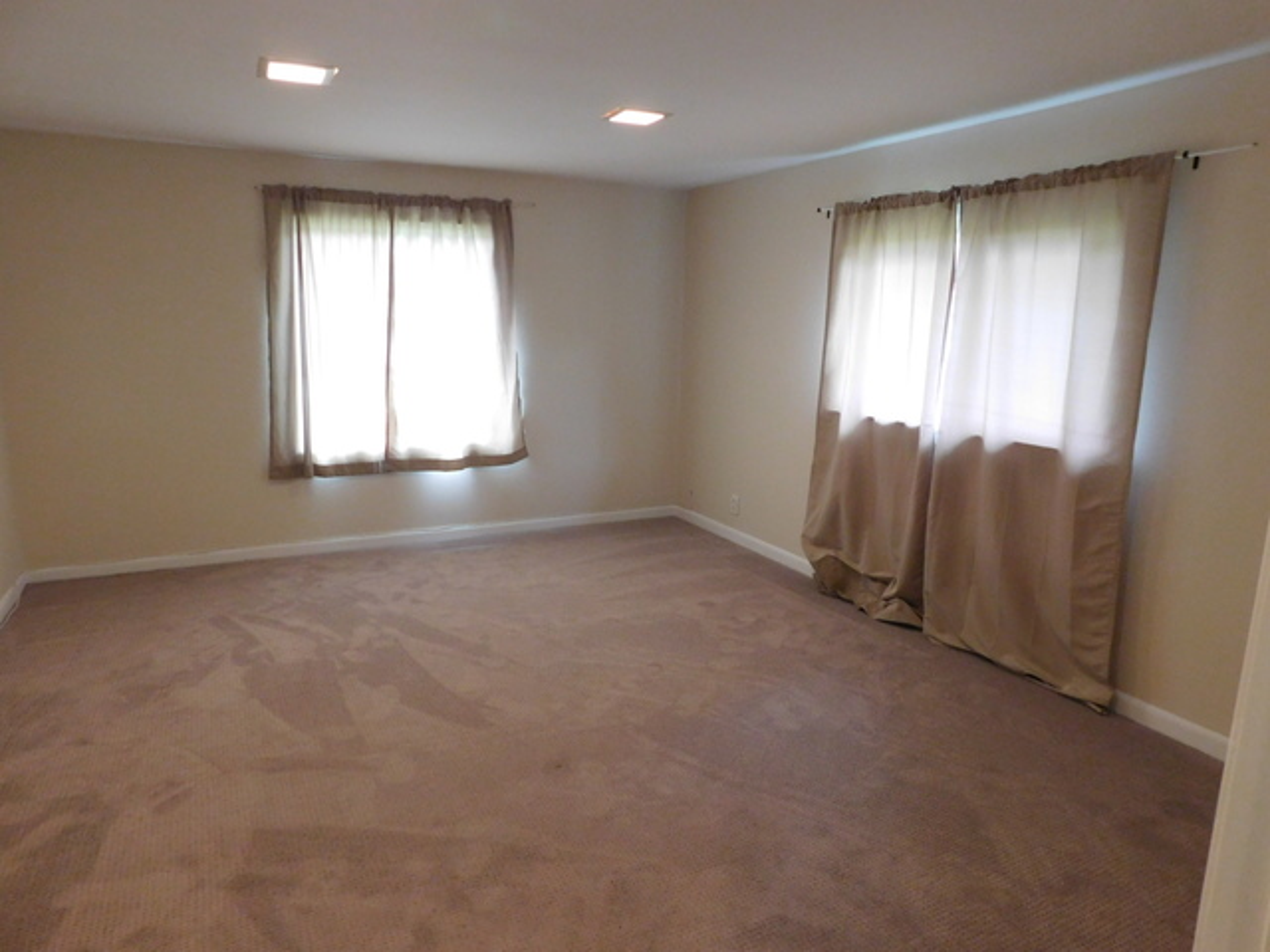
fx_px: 844
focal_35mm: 23
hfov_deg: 73.9
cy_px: 476
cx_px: 635
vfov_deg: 58.9
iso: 400
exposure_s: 1/20
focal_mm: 4
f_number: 3
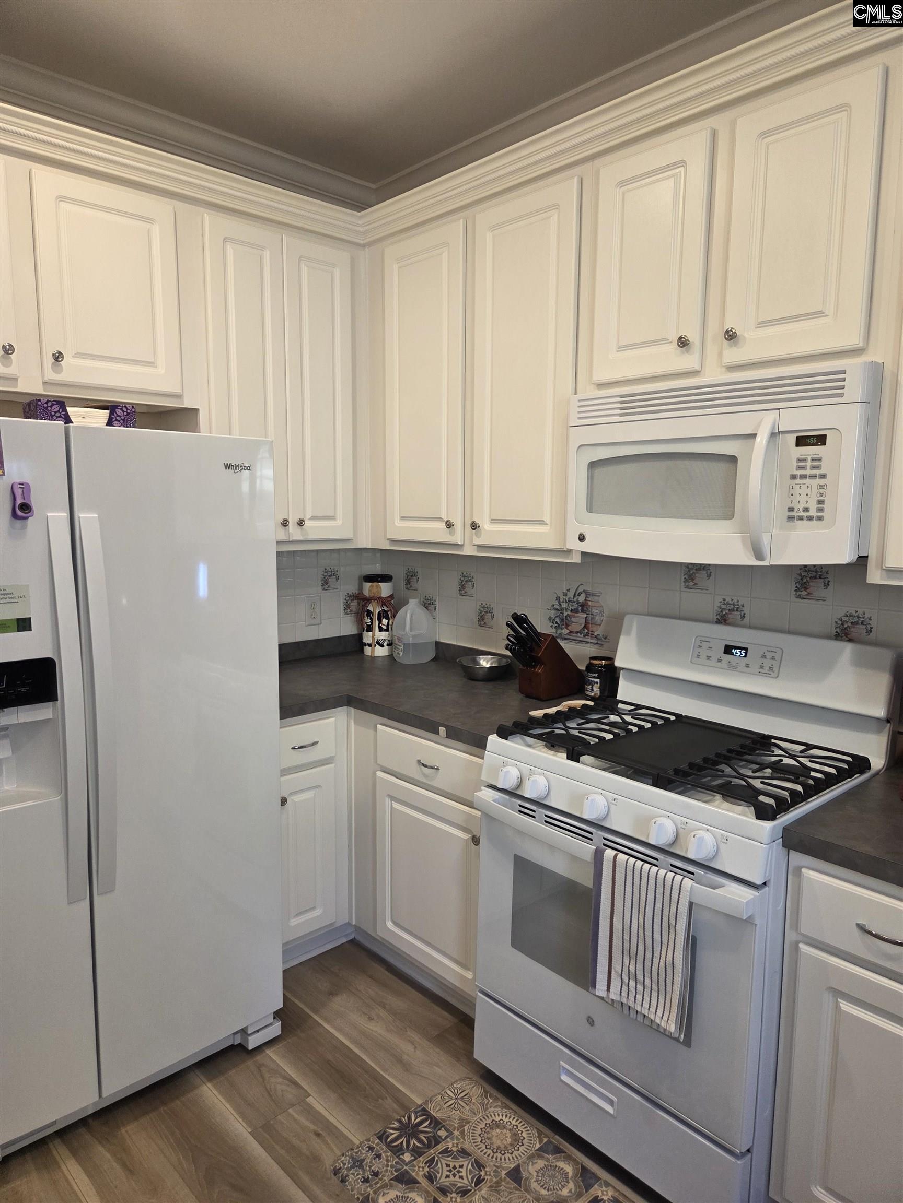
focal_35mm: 23
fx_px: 800
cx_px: 452
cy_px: 602
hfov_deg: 58.9
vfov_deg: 73.9
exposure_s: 1/120
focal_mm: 5.4
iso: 160
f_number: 1.8
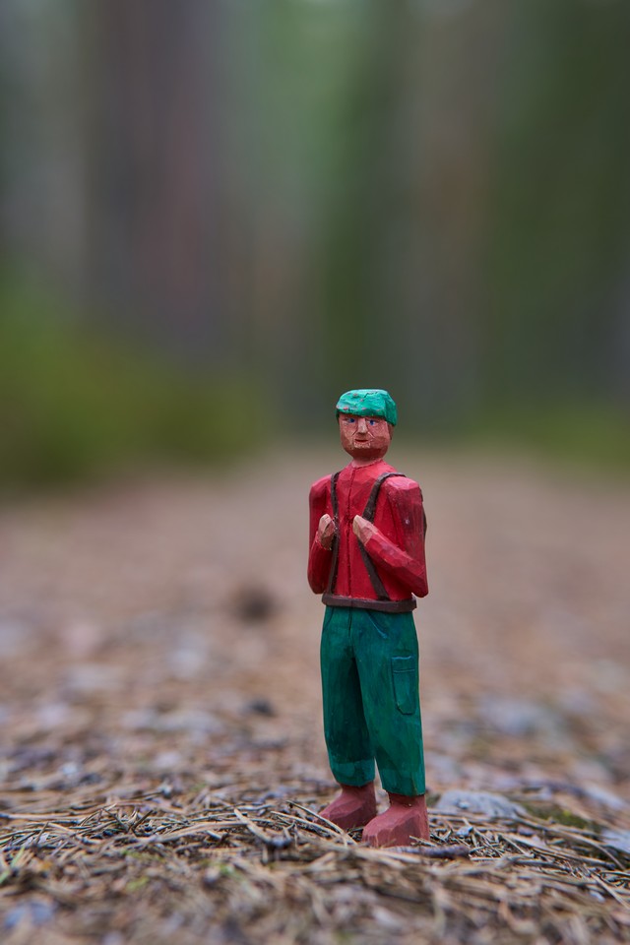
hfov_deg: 16.1
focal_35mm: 85
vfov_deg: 23.9
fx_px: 2231
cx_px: 315
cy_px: 472
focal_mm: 85
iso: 100
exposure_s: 1/50
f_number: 4
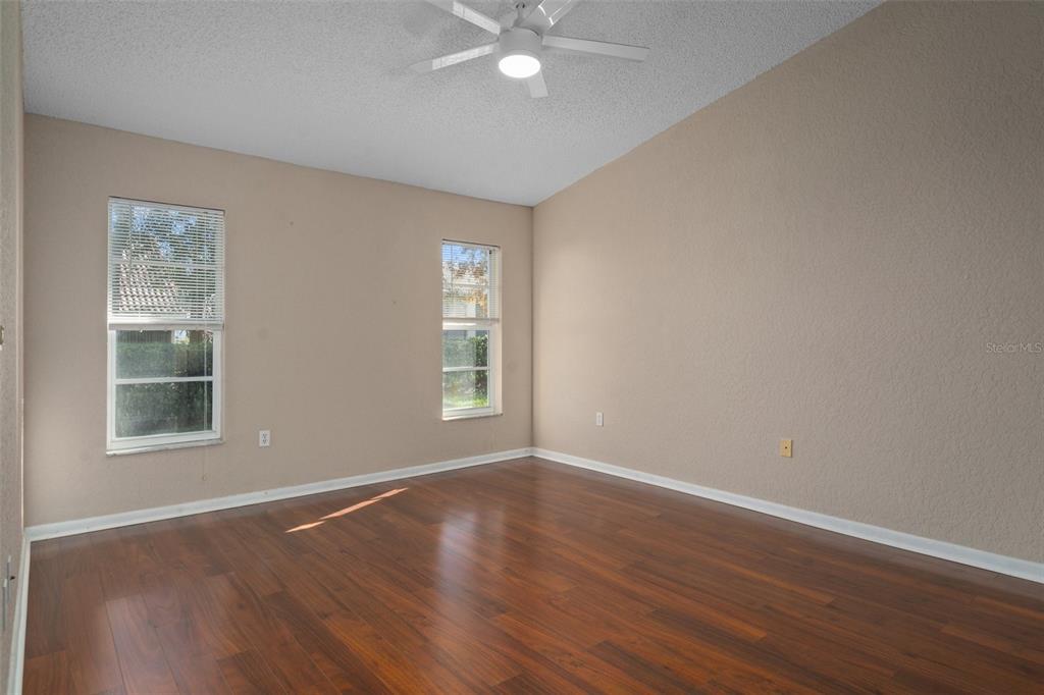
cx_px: 522
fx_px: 551
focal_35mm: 19
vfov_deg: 64.5
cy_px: 348
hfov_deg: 86.9
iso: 320
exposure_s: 1/5
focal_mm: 19
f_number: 8
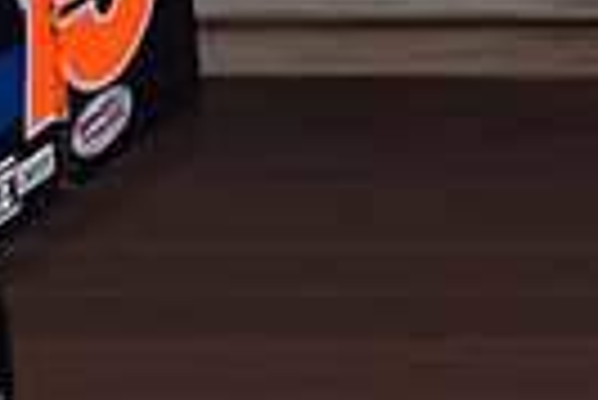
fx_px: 10875
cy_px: 629
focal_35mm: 654
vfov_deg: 2.1
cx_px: -337
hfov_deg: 3.1
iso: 250
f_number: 4
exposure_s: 1/250
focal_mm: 100
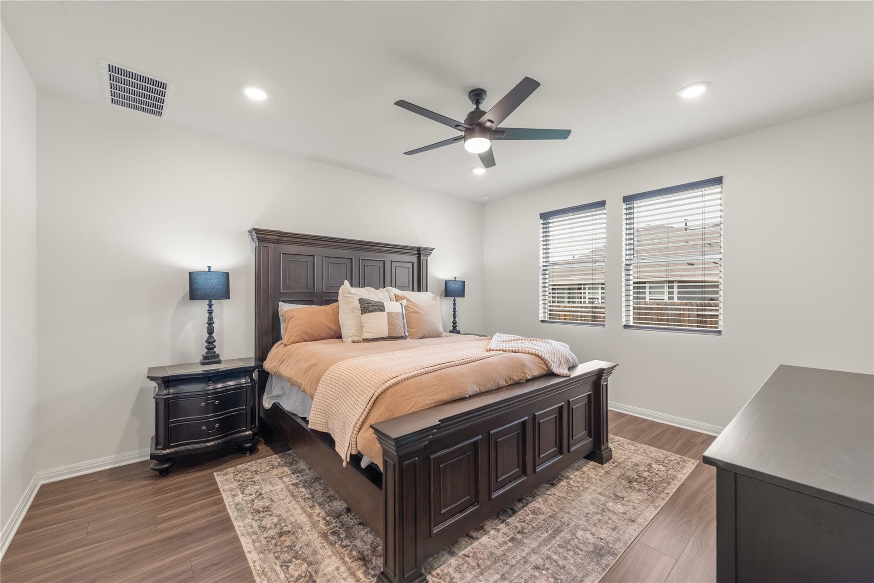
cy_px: 292
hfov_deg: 104.2
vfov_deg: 81.2
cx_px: 437
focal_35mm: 14
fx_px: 340
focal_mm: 14
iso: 400
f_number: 8
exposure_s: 1/5
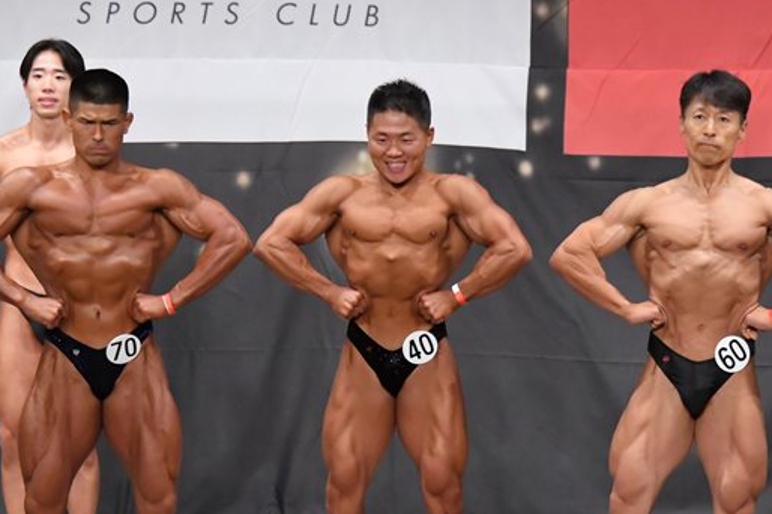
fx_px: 5915
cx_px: 408
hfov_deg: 7.5
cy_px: 365
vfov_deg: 5.0
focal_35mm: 276
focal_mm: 122
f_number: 5.6
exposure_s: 1/400
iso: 6400
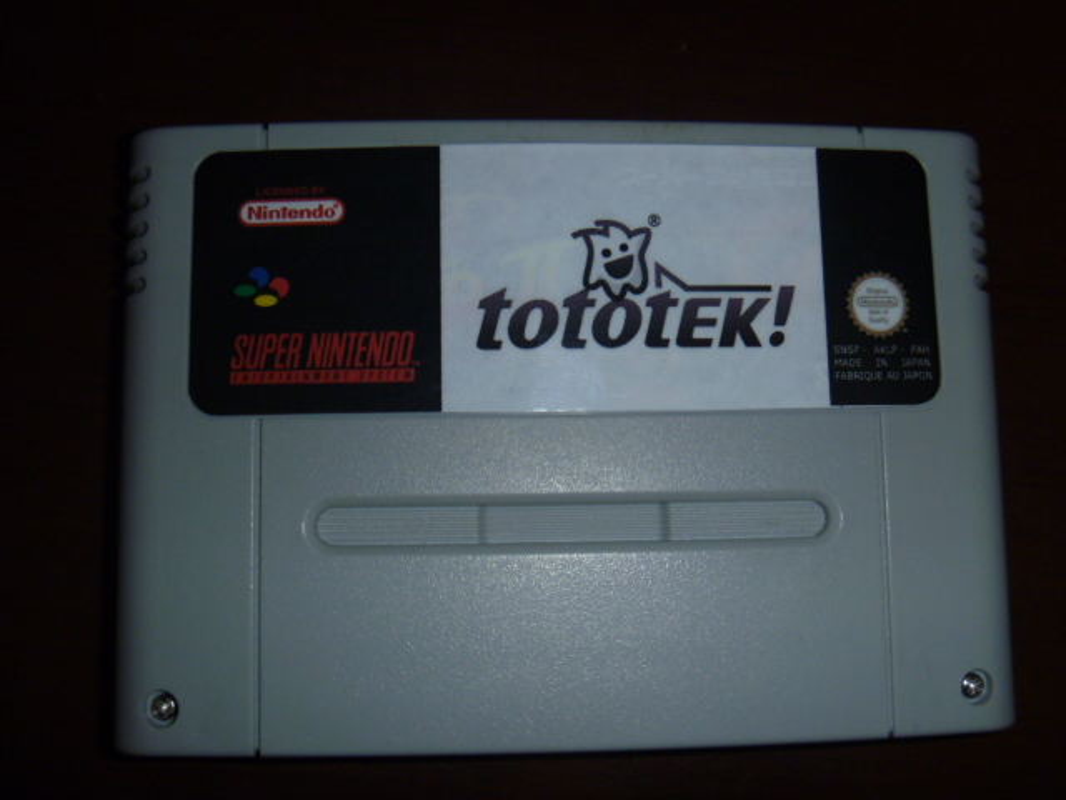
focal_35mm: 35
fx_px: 1078
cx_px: 533
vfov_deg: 40.7
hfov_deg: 52.6
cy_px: 400
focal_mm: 6.3
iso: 125
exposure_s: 1/30
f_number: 3.5
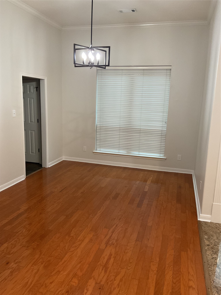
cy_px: 148
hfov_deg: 48.2
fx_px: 247
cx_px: 110
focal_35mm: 29
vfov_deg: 61.7
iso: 160
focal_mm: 3
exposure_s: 1/60
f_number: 1.8
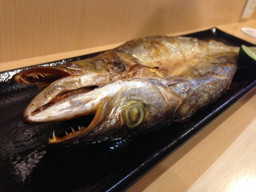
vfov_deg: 42.9
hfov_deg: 55.4
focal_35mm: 33
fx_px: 244
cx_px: 128
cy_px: 96
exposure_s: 1/20
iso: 125
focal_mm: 4.12
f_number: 2.4
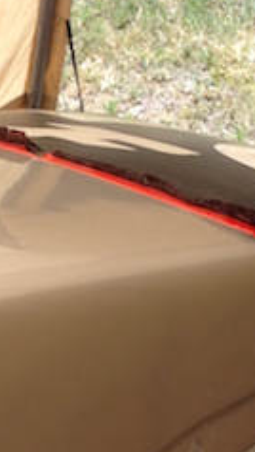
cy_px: 556
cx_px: 25
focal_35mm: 121
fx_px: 1453
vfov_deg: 16.9
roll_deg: +2.2
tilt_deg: -33.2
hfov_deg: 10.0
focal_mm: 4.12
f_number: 2.4
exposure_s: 1/452
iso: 50
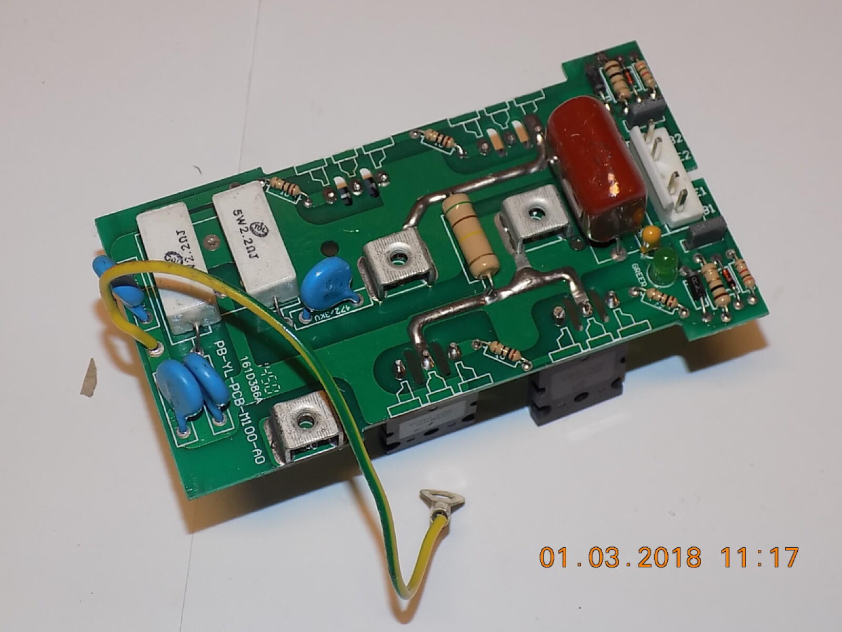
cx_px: 421
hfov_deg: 29.8
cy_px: 316
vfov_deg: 22.6
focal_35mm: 65
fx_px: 1581
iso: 200
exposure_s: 1/30
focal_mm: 11.5
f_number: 4.1
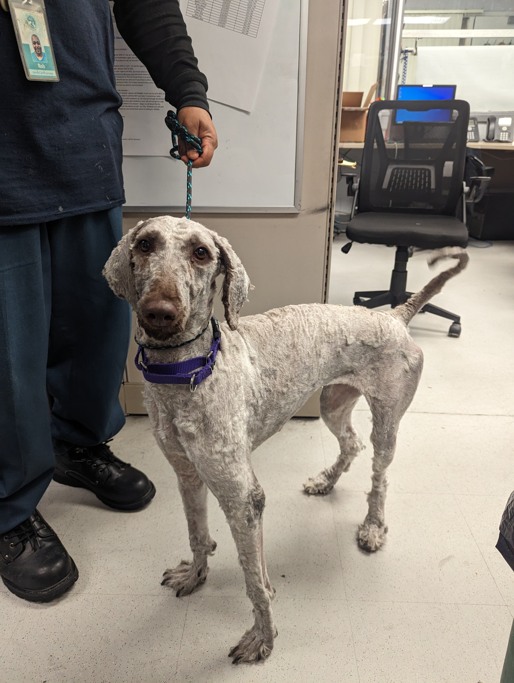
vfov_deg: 71.5
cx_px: 257
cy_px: 342
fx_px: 474
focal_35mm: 24
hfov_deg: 56.9
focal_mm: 6.81
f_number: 1.85
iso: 332
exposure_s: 1/124
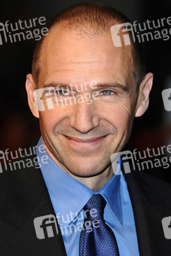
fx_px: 1441
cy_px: 128
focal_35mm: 202
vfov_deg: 10.2
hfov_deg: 6.8
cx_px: 86
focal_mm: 135
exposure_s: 1/200
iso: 320
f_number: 4.5
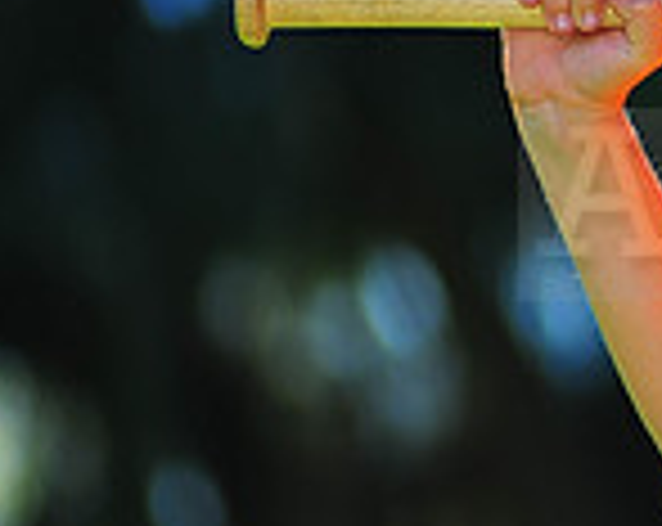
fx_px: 13062
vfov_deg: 2.3
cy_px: 166
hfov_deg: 2.9
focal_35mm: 668
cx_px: 1274
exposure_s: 1/800
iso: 200
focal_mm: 180
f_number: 4
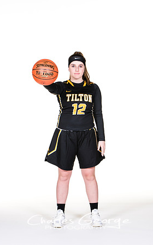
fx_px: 841
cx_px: 80
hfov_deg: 10.4
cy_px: 122
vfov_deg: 16.6
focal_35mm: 126
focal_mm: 82
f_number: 6.3
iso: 200
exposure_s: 1/160
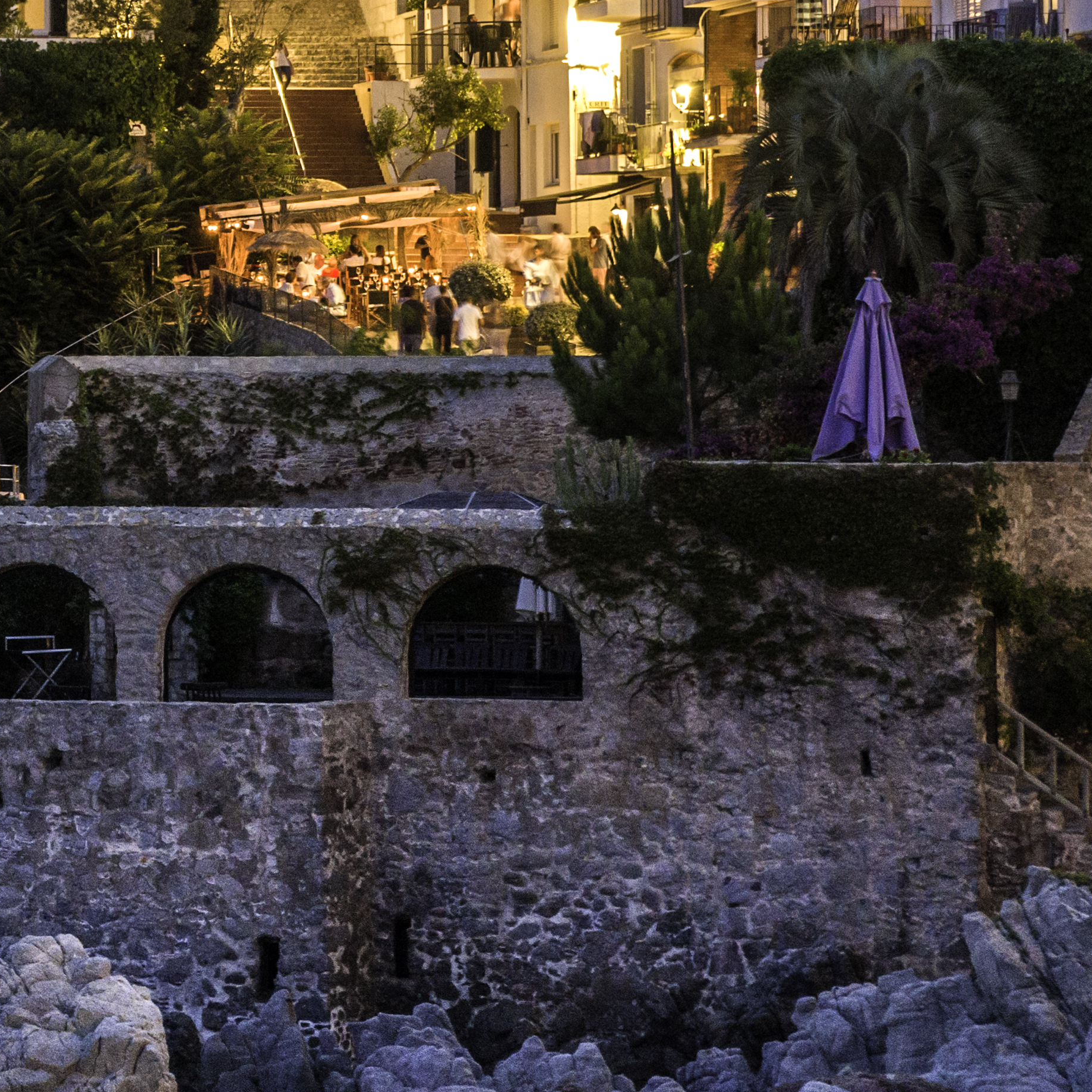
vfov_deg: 6.8
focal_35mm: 254
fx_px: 9065
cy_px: -197
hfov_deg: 6.8
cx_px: -570
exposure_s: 1/1.67
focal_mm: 75
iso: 800
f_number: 5.6
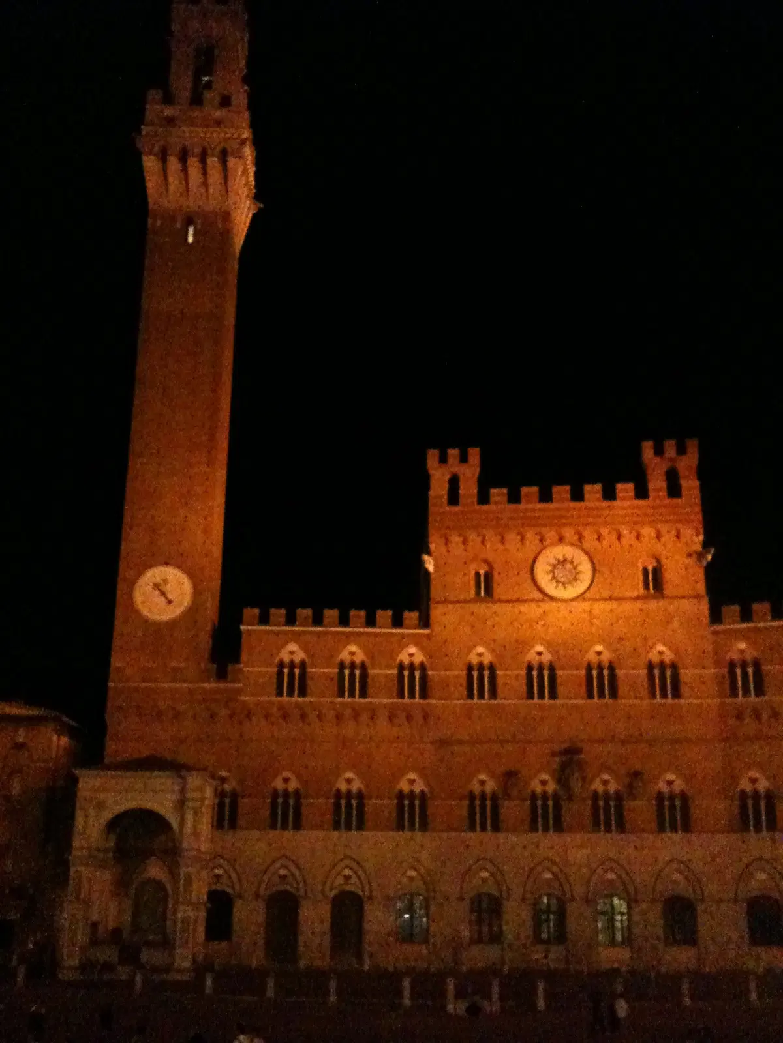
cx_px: 392
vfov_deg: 52.6
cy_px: 522
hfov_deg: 40.7
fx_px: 1056
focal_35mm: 35
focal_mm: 3.85
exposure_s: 1/10
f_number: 2.8
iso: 1000
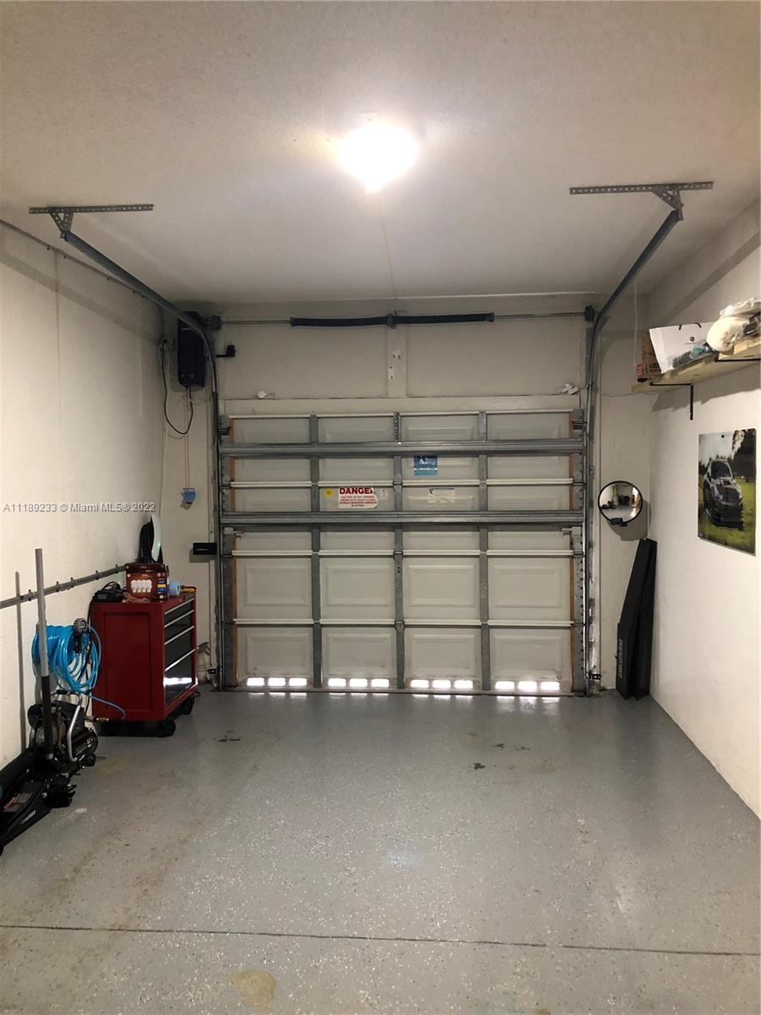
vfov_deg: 63.4
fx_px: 821
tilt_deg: -0.1
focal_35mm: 28
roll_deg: +0.2
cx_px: 380
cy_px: 508
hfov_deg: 49.7
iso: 100
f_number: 1.8
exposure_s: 1/12
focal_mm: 3.99
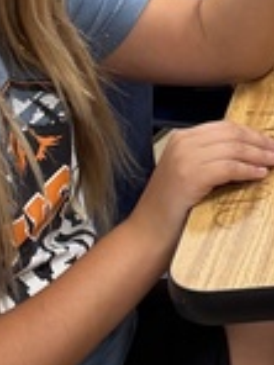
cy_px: 27
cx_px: 676
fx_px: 1752
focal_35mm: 166
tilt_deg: -25.9
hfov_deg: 8.2
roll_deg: +3.2
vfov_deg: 11.8
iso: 125
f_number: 1.78
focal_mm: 6.76
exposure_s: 1/60
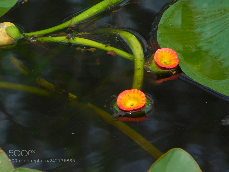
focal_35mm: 855
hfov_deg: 2.3
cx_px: 114
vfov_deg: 1.7
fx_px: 5656
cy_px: 86
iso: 125
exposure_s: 1/200
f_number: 6.5
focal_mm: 152
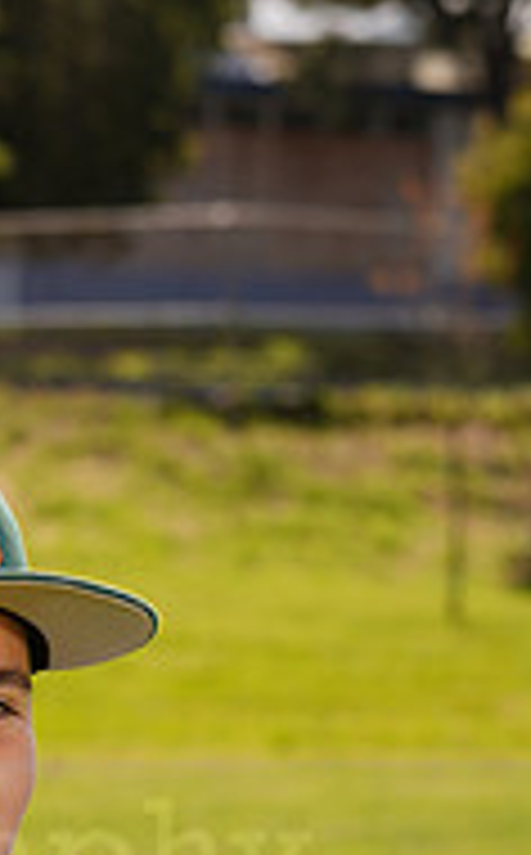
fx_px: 7257
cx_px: -281
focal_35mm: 312
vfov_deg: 6.7
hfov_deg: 4.2
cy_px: 824
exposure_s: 1/160
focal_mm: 100
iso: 80
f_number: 9
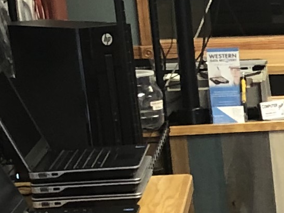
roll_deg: +1.1
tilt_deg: -14.2
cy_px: 311
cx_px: 826
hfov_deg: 8.3
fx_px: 1690
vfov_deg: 7.1
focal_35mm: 206
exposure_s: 1/17
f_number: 1.8
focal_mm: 3.99
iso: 40
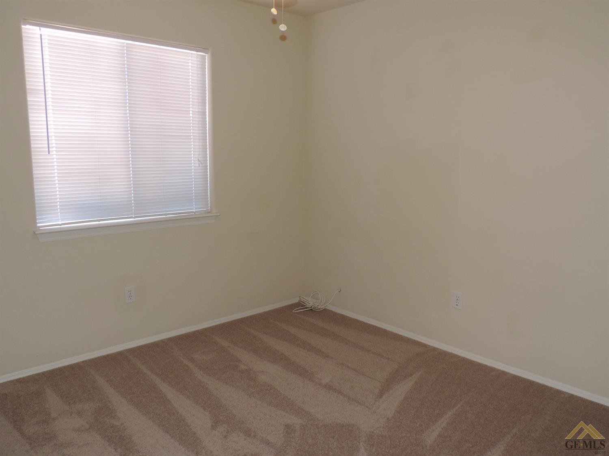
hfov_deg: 63.5
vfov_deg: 49.7
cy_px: 228
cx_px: 304
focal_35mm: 28
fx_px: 492
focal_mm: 4.9
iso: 200
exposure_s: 1/30
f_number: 3.1
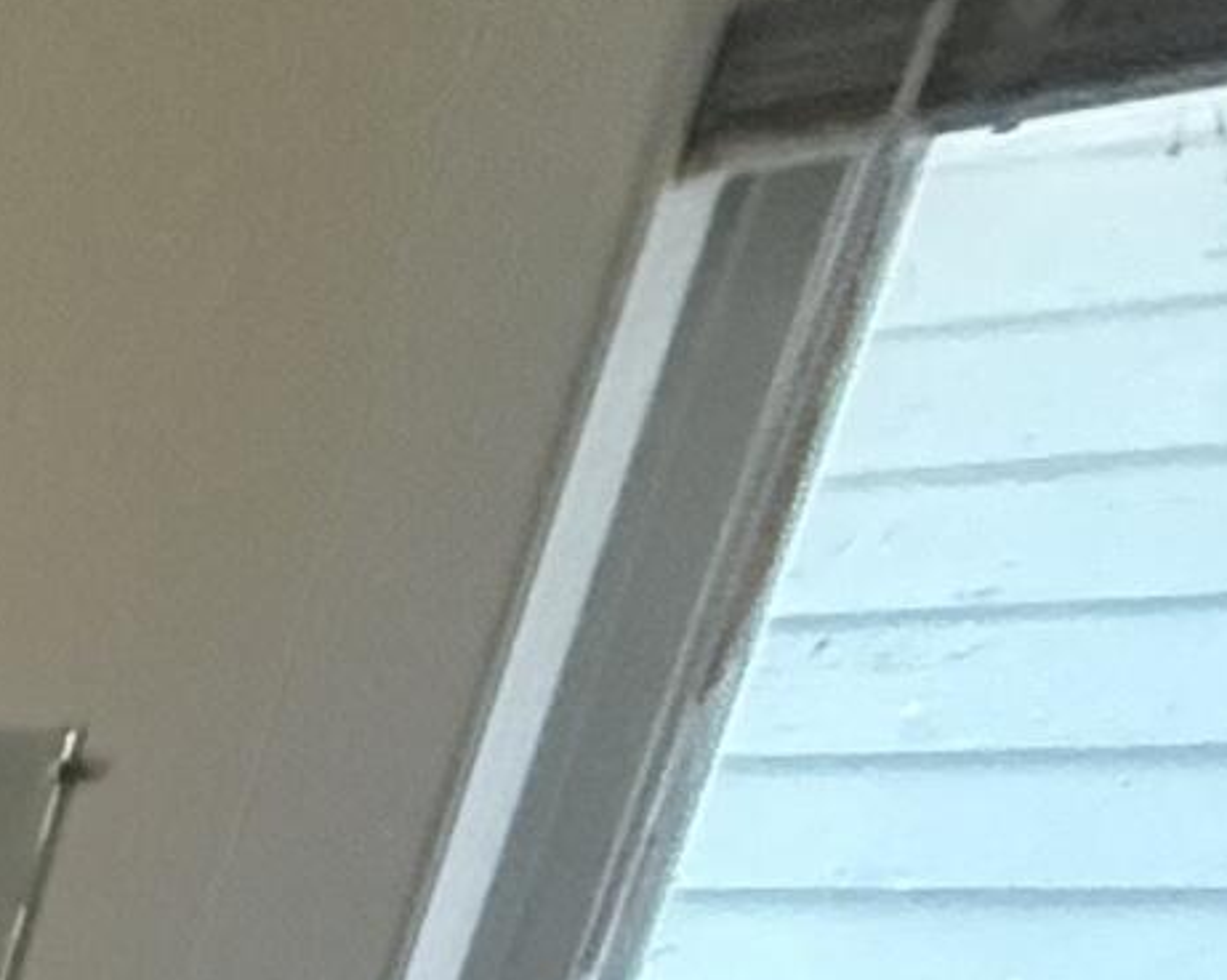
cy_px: 2423
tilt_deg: -23.5
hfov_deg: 12.6
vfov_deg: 12.8
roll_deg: -1.5
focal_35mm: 89
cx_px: -2156
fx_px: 3229
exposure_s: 1/60
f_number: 2.2
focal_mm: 2.22
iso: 800
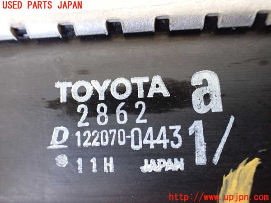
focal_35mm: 30
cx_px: 136
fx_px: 235
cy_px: 102
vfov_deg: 46.8
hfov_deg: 60.0
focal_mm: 5.4
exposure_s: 1/50
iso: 800
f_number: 2.3
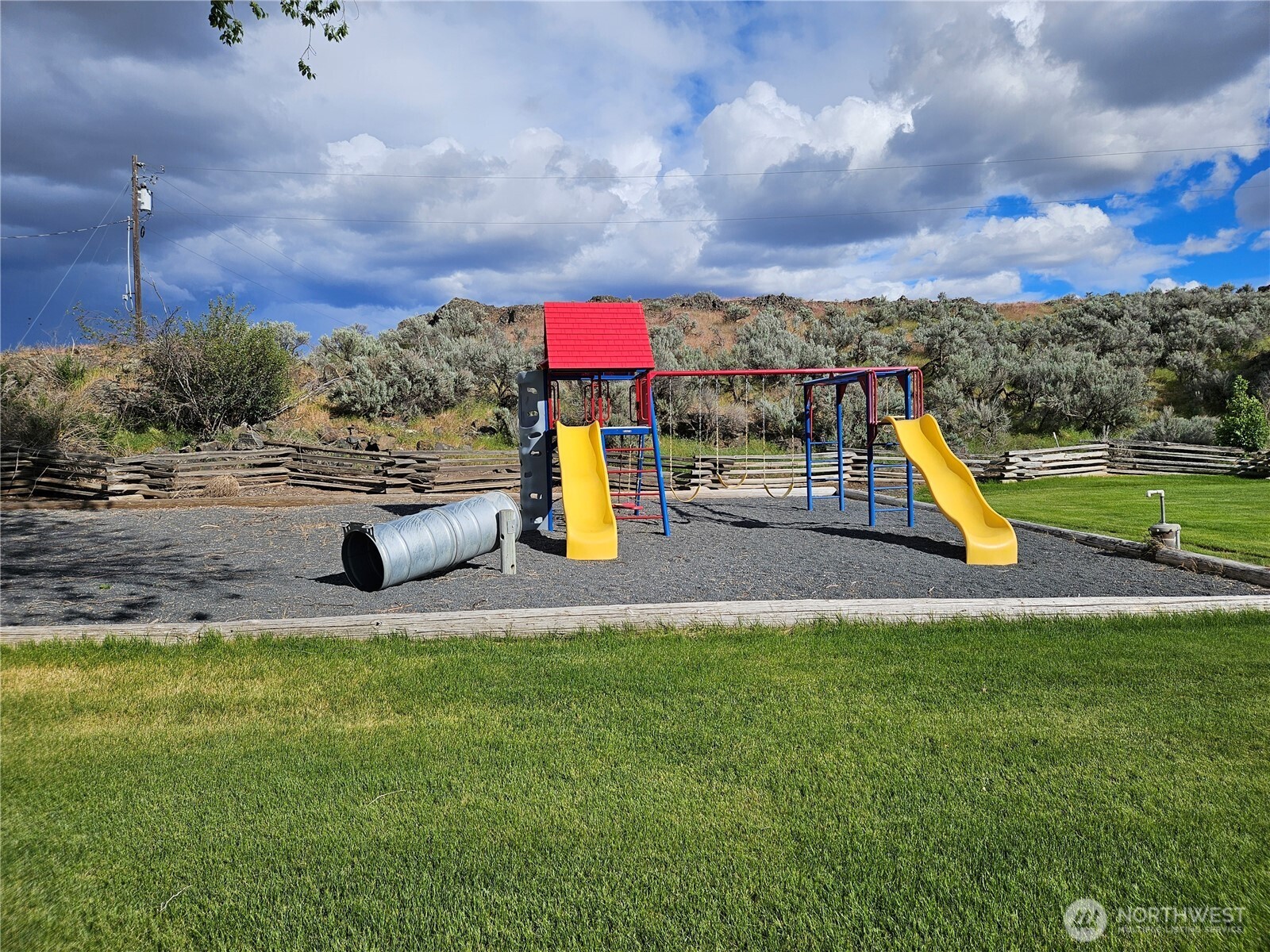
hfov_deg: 73.9
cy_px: 476
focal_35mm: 23
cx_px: 635
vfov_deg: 58.9
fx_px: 844
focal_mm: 5.4
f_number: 1.8
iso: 25
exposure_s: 1/3999
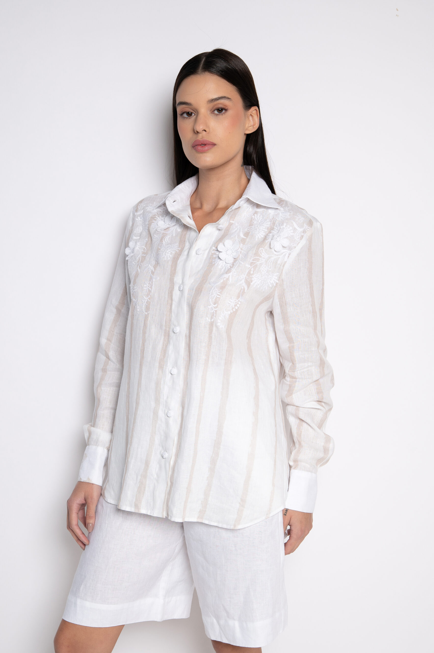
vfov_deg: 43.6
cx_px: 217
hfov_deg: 29.8
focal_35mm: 45
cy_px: 326
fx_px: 815
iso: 320
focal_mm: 45
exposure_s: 1/125
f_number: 5
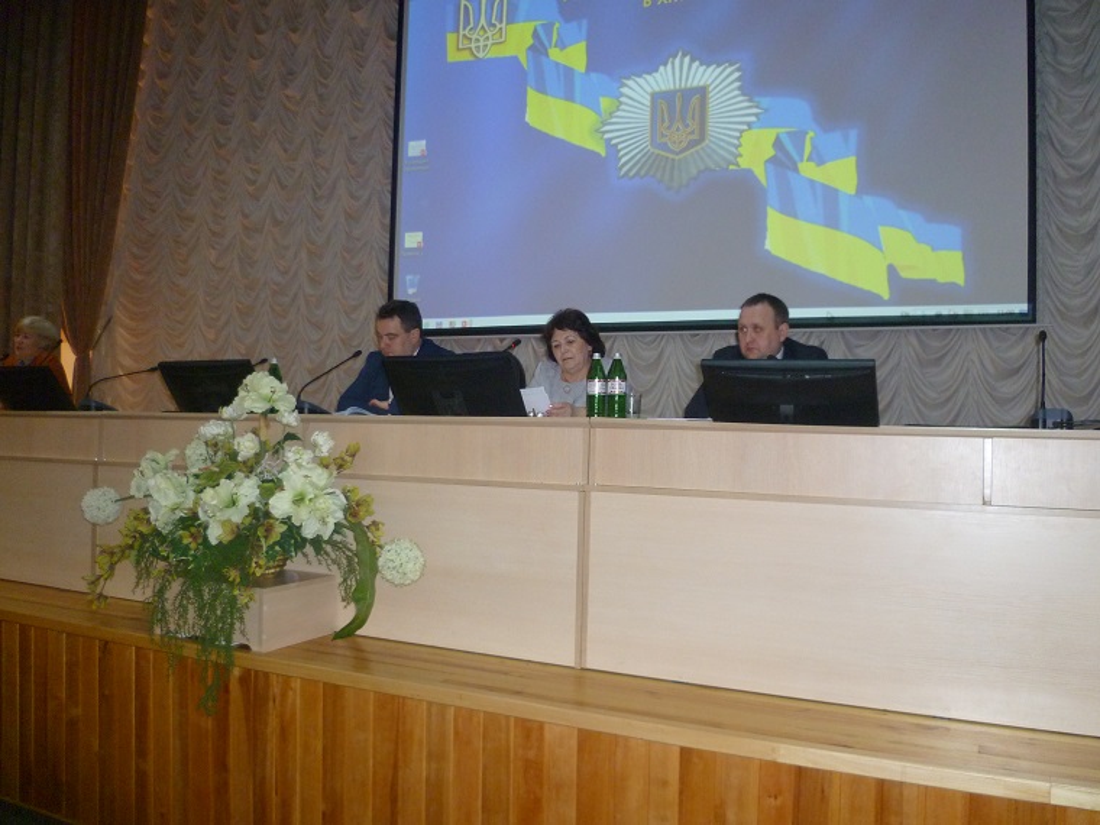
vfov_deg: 49.7
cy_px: 412
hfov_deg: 63.4
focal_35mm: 28
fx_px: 890
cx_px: 550
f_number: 2.8
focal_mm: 5
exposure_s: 1/30
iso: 250
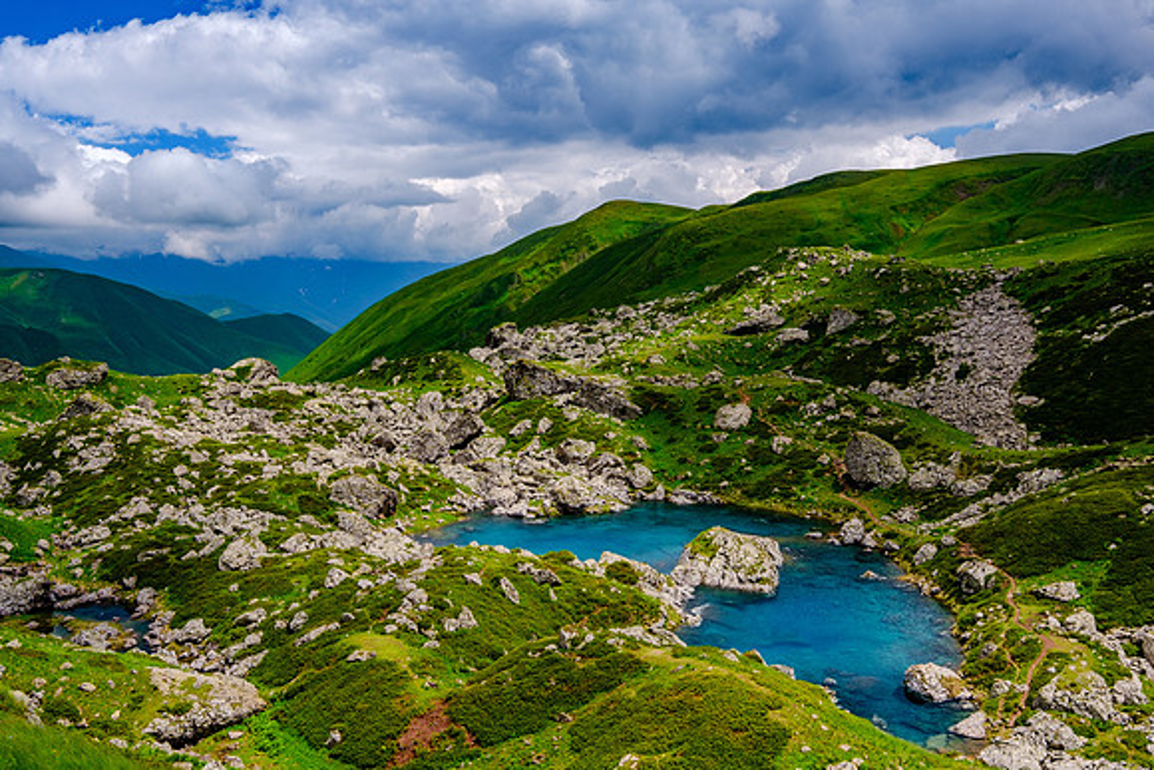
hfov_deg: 59.3
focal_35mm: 32
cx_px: 588
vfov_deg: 41.6
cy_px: 385
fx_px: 1013
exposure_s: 1/30
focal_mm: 20.9
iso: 160
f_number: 8
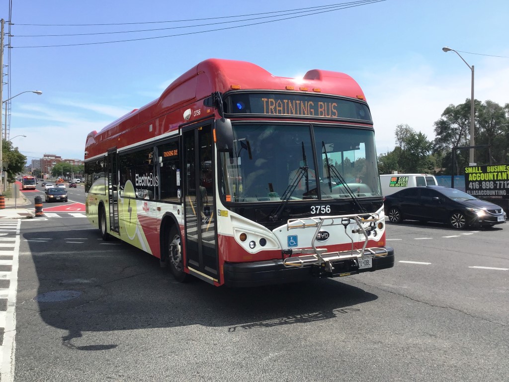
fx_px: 456
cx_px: 254
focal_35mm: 31
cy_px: 191
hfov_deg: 58.4
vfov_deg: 45.4
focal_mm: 3.3
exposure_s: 1/1567
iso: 25
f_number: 2.4
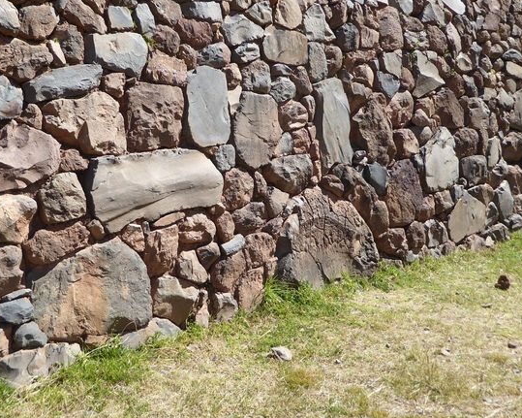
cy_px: 144
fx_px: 649
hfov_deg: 43.8
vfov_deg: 35.4
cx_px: 238
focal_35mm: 42
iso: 80
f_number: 3.5
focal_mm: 5
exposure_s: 1/500
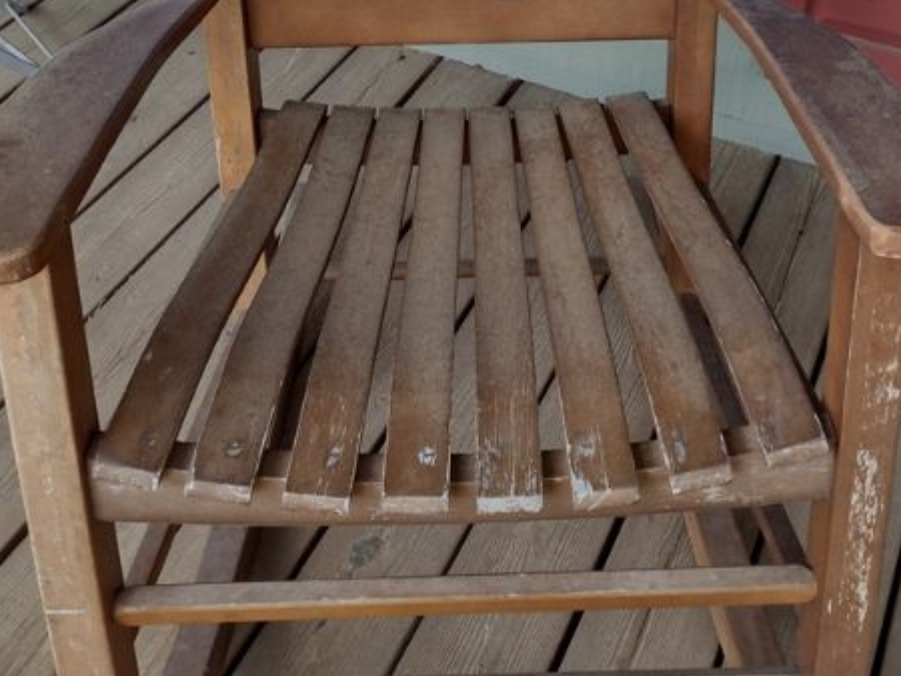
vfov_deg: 28.3
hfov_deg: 39.5
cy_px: -8
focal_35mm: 48
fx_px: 1250
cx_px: 529
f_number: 1.7
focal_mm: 4.71
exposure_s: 1/322
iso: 100
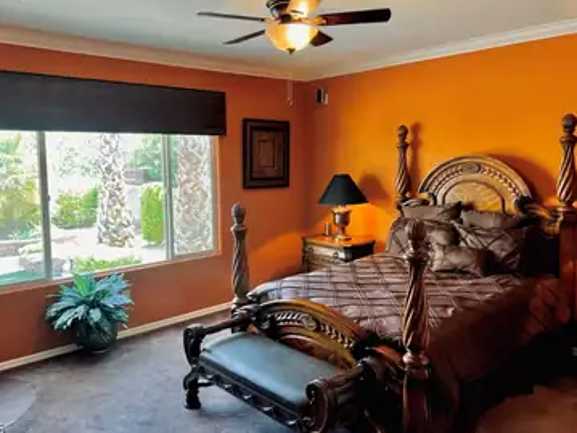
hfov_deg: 61.5
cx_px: 257
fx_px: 483
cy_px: 198
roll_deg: +1.6
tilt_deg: -5.5
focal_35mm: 29
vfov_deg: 48.2
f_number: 1.5
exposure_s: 1/60
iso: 80
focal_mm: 5.7
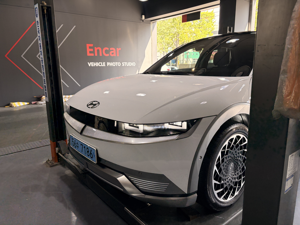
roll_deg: +0.7
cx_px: 150
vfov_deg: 53.1
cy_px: 112
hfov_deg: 67.3
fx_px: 225
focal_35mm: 26
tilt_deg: -11.9
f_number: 1.6
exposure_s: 1/186
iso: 100
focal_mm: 5.96
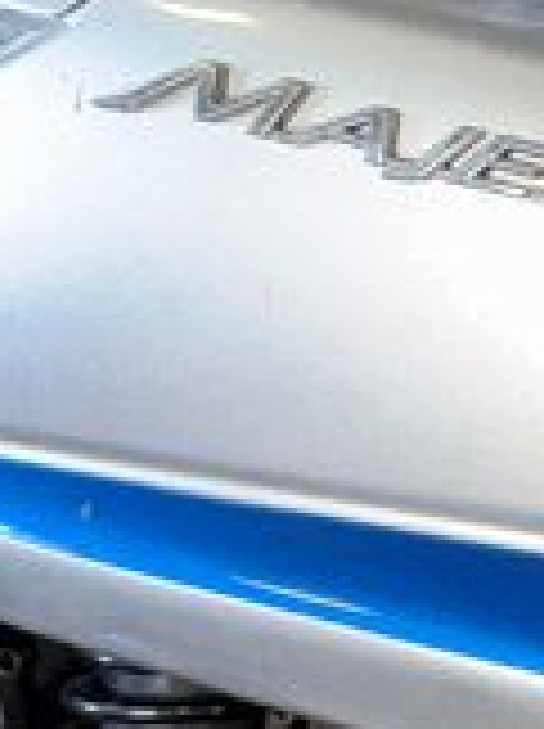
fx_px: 3193
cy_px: 140
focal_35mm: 152
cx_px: 1412
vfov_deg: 12.9
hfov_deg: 8.6
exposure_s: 1/27
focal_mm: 6.76
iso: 64
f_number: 1.78
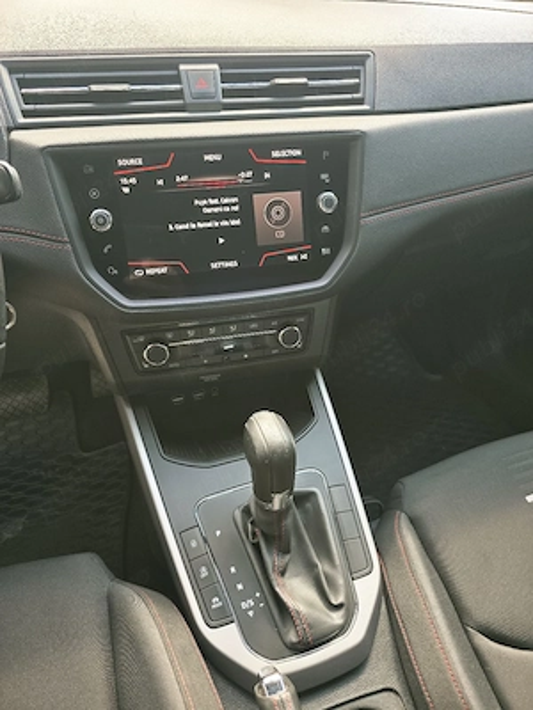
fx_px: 472
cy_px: 355
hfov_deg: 58.9
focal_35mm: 23
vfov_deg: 73.9
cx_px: 266
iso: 125
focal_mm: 6.3
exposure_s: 1/182
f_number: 1.7
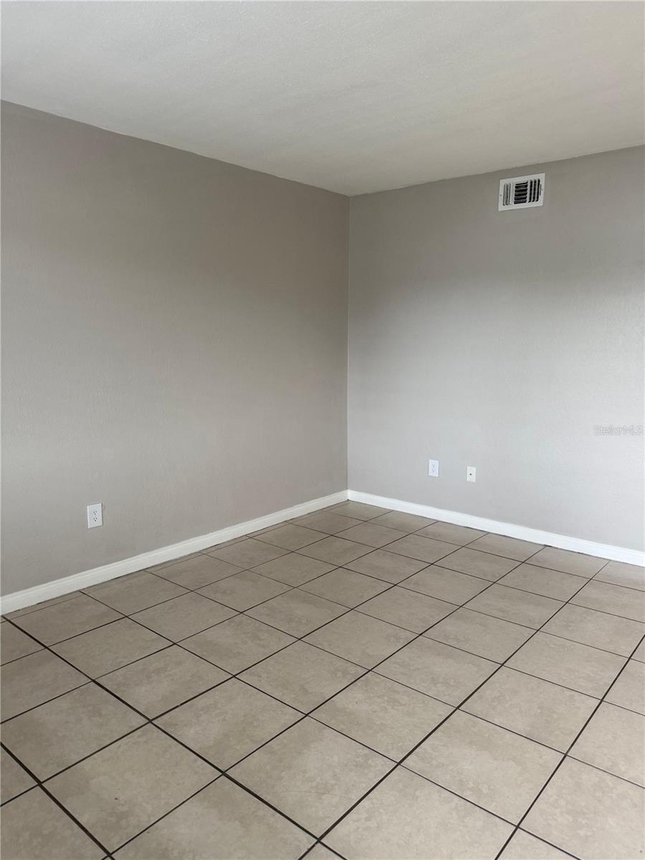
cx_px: 322
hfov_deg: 56.8
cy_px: 430
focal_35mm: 24
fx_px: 596
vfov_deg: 71.6
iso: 160
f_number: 1.78
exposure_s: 1/60
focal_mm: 6.76
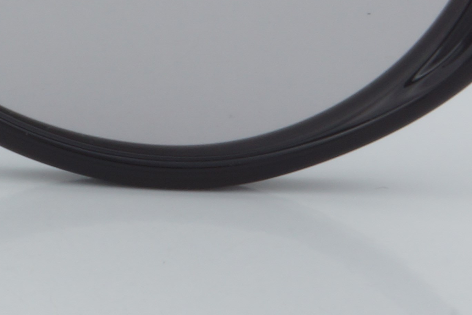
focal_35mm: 328
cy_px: -208
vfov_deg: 4.2
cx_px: -376
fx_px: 4301
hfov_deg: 6.2
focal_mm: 50
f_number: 29
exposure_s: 1/4
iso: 100
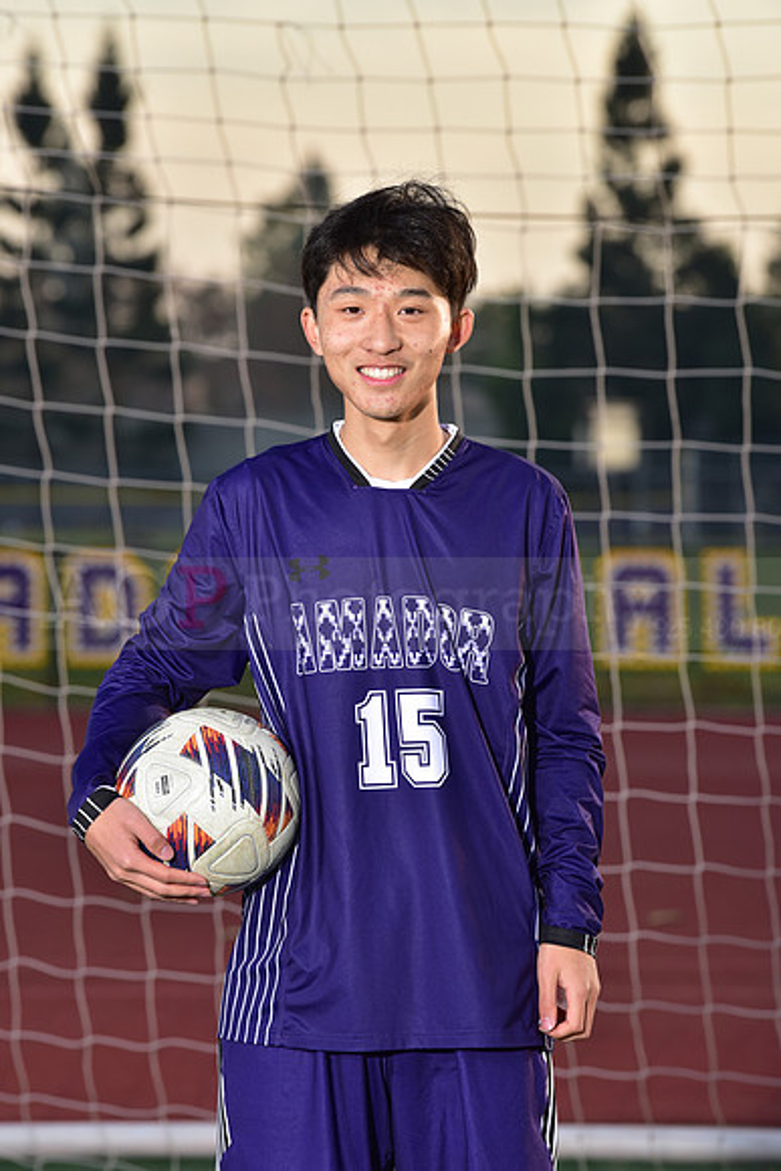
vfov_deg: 10.3
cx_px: 390
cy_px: 586
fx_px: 6504
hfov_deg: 6.9
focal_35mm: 200
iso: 400
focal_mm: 200
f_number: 7.1
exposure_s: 1/250
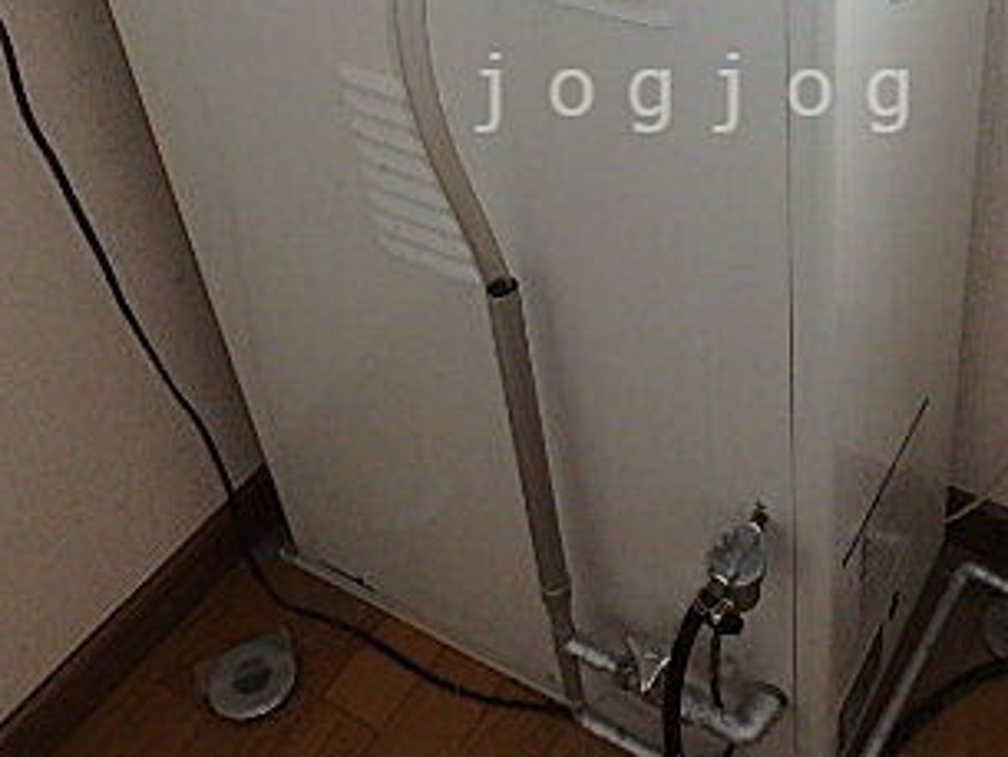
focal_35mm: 44
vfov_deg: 31.5
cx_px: 701
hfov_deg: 42.1
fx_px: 1282
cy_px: 93
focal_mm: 3.7
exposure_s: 1/30
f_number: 3.5
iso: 400
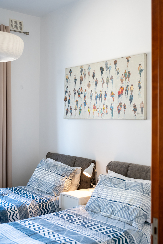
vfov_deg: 44.5
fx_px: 299
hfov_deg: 30.5
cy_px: 122
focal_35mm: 44
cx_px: 82
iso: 1000
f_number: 4
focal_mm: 44
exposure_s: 1/250
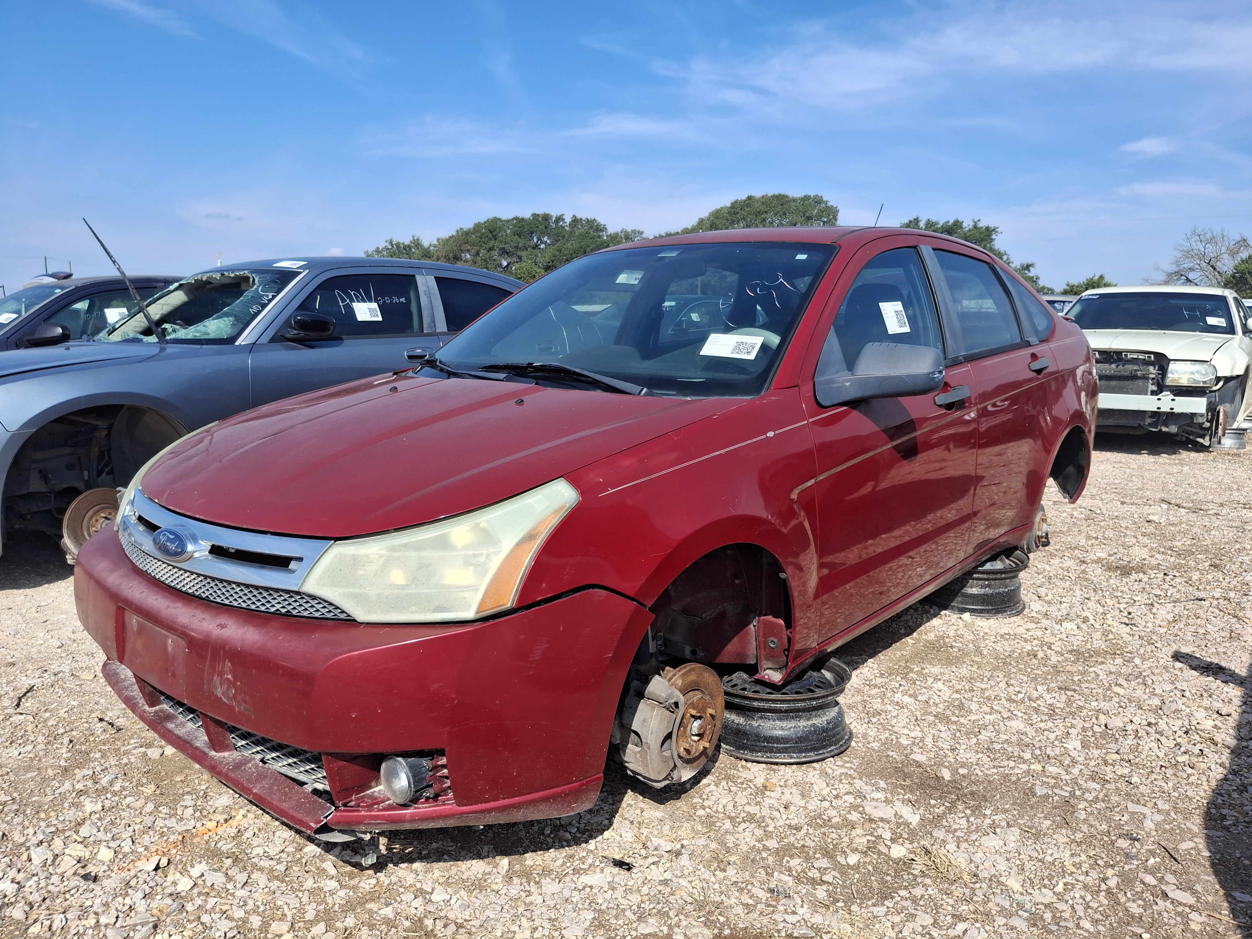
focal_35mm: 25
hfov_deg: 69.4
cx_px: 626
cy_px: 470
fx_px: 904
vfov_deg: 54.9
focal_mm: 4.69
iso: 32
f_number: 1.8
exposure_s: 1/1701
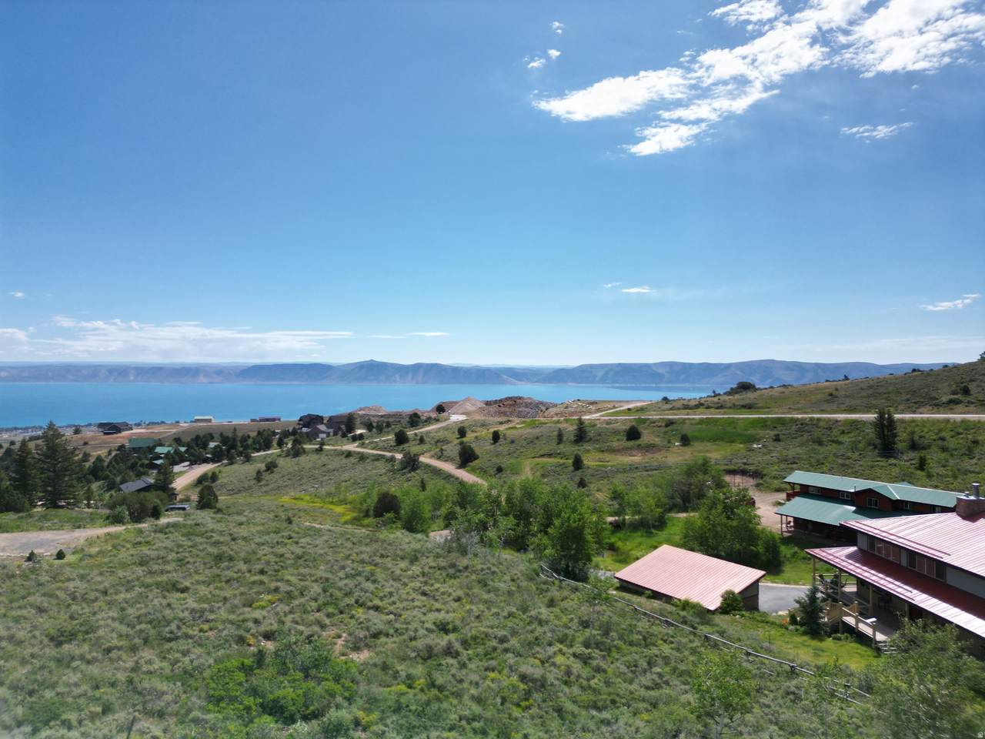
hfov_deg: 71.6
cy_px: 370
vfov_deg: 56.8
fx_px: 683
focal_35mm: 24
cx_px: 492
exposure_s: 1/4000
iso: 120
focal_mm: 6.72
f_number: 1.7
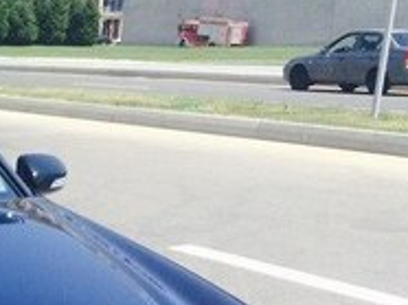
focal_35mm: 103
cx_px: -257
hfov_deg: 16.8
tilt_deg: -19.3
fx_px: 1212
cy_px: 429
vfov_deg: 13.6
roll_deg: -0.4
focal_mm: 4.15
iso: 32
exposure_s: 1/1368
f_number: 2.2
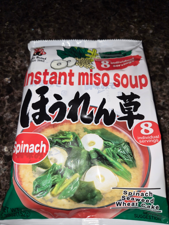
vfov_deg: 73.9
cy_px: 112
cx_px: 84
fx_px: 150
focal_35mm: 23
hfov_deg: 58.9
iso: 100
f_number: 1.8
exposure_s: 1/48
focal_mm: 5.4
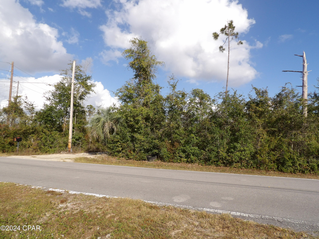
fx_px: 221
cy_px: 120
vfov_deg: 56.8
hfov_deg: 71.6
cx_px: 160
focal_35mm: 24
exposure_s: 1/783
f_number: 4.6
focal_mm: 4.3
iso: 100
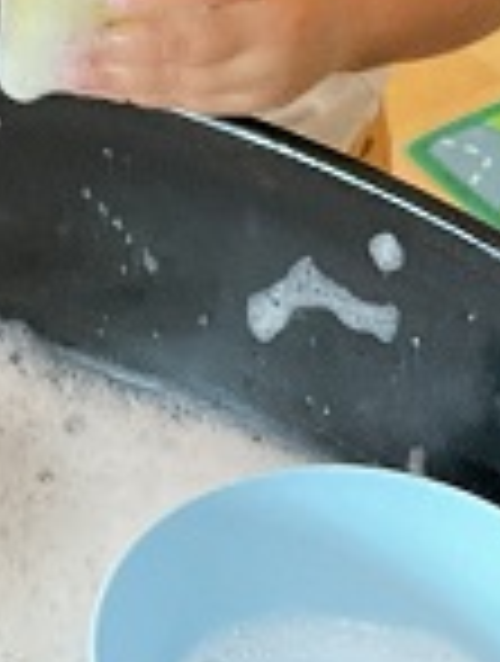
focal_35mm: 131
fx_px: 2512
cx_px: -369
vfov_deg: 14.8
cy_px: -9
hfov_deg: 10.7
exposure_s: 1/60
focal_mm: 3
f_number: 1.8
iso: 200
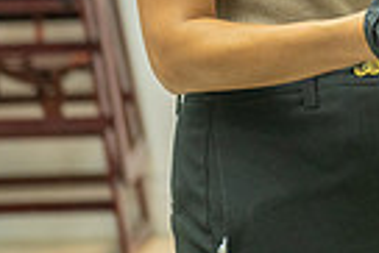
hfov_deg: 6.8
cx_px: 438
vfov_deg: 4.6
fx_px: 3151
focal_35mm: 299
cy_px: -174
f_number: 3.2
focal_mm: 70
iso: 1000
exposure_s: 1/160
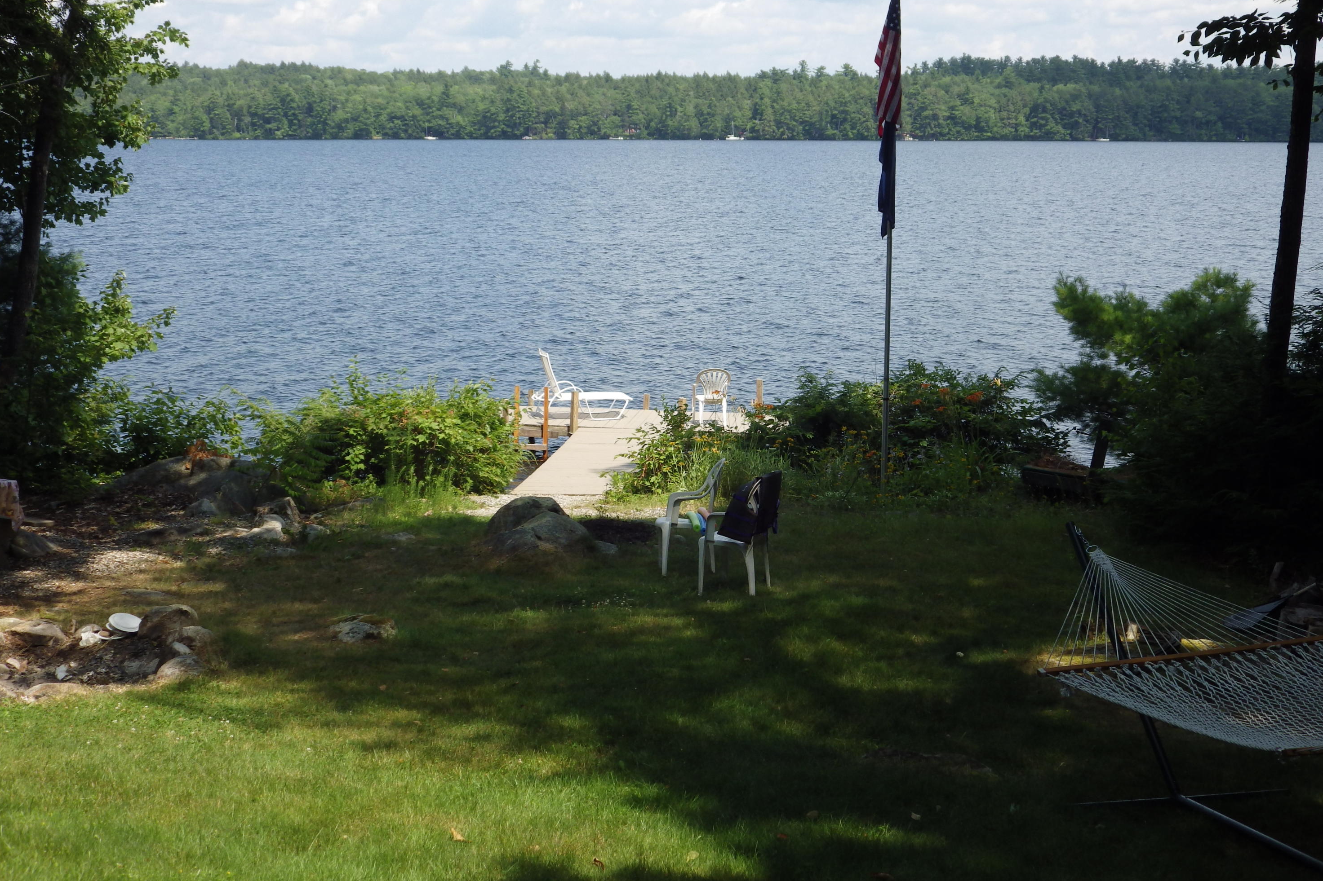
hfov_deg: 37.5
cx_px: 663
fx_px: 1947
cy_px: 381
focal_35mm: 53
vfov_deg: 25.5
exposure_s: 1/640
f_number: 3.8
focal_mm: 9
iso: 100
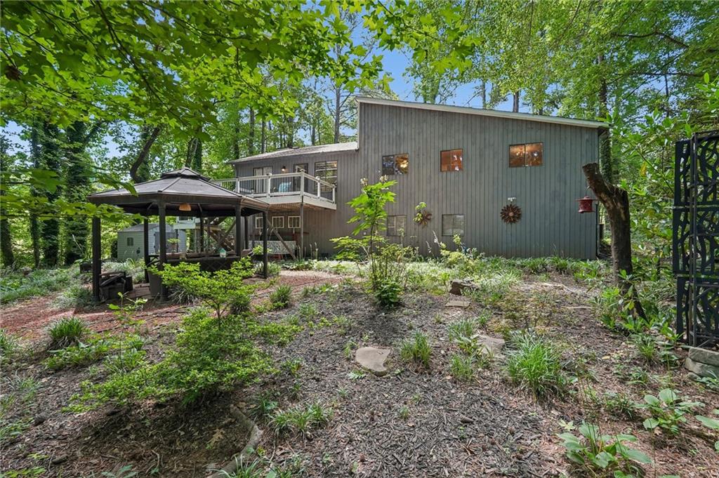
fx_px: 319
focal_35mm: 16
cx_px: 360
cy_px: 239
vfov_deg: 73.7
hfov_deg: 96.8
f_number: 8
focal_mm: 16
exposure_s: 1/80
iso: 800
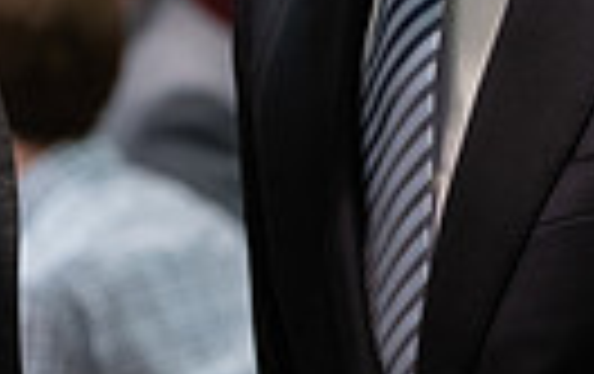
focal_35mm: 313
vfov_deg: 4.2
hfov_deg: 6.7
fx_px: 5076
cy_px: -210
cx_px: -63
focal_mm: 70
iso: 3200
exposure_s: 1/200
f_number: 3.2
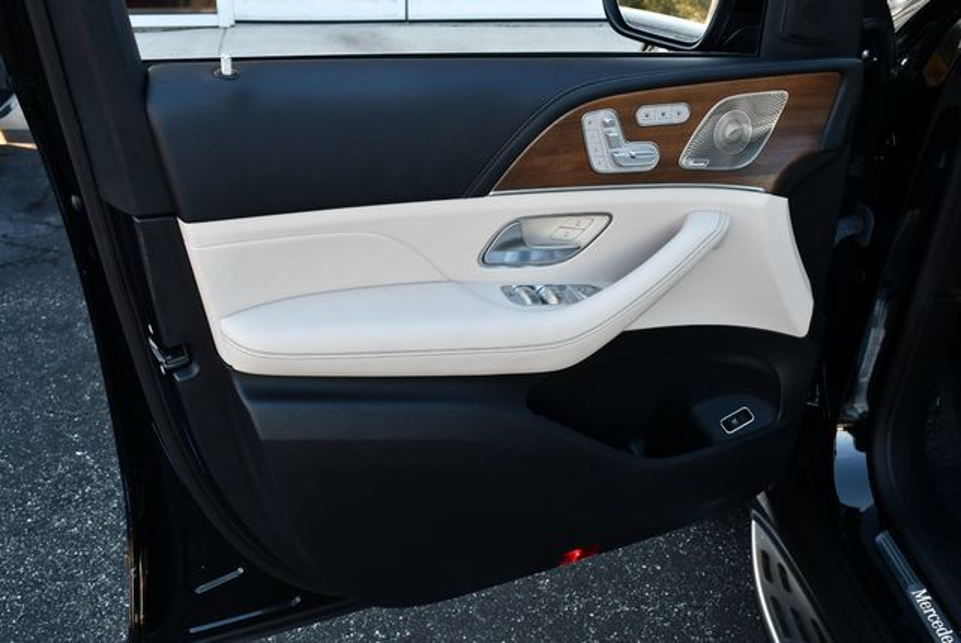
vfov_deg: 33.5
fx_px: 1069
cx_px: 480
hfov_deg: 48.4
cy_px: 322
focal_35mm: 40
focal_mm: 20
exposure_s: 1/250
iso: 400
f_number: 5.6
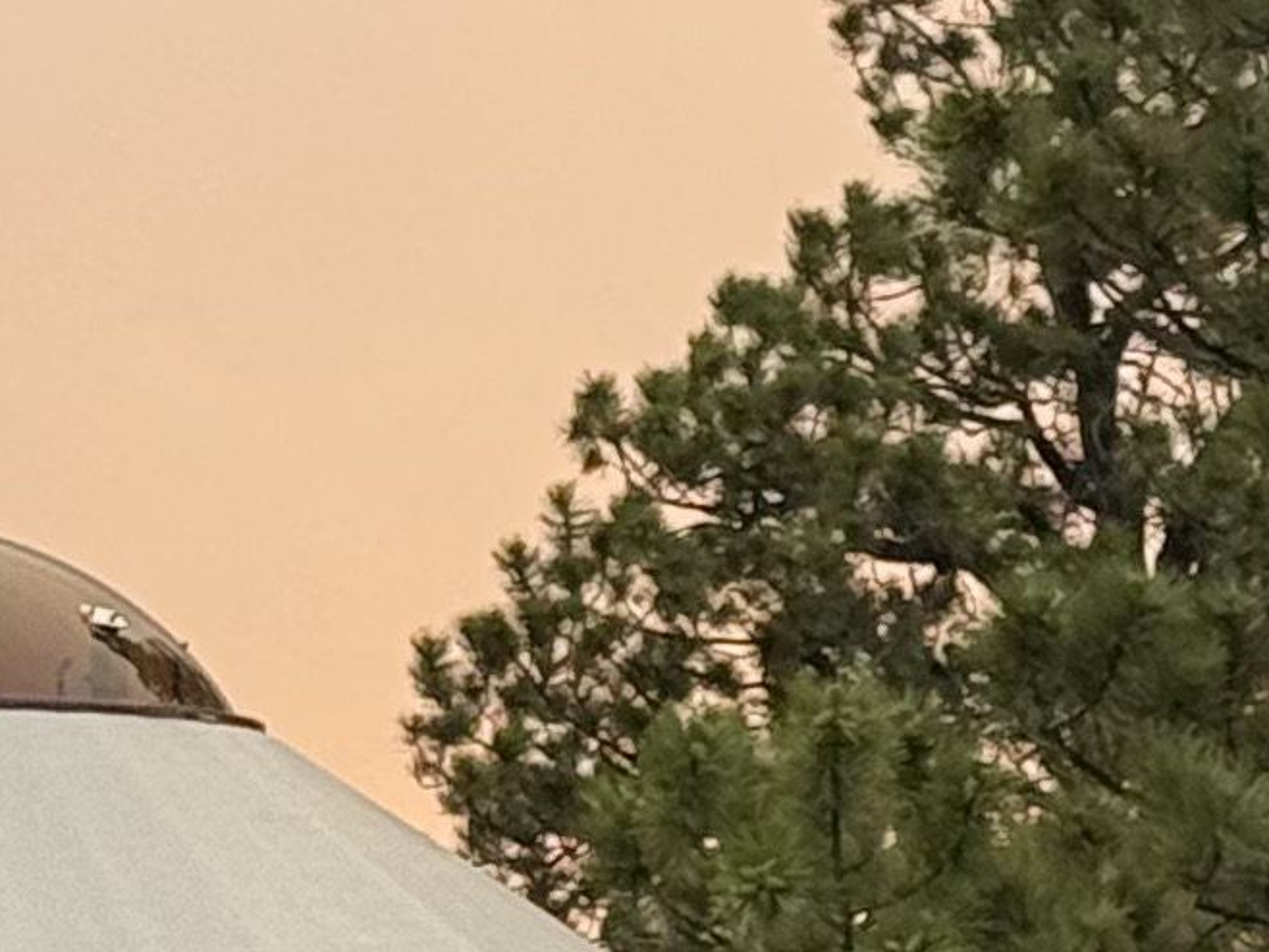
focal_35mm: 294
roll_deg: -2.5
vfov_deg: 5.1
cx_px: 1954
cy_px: 906
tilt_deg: +2.5
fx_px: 10782
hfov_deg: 6.6
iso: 64
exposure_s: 1/754
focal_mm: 6.76
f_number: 1.78
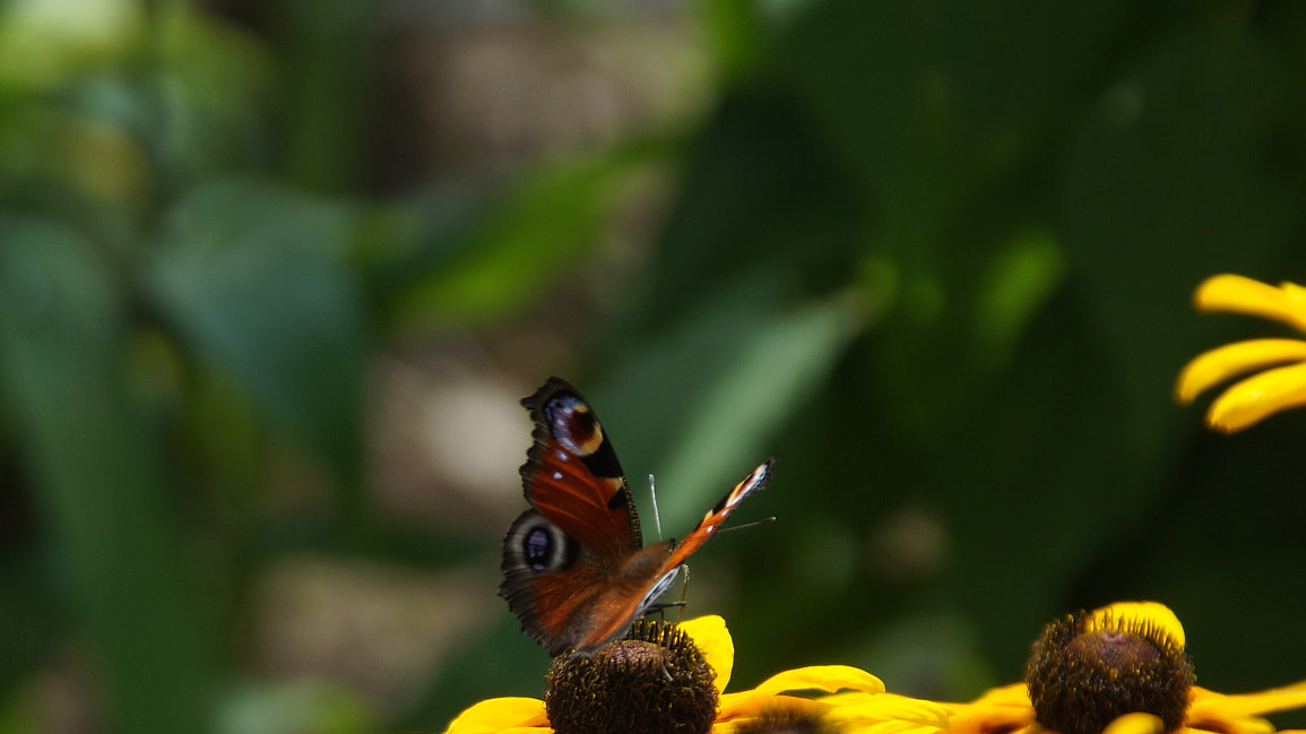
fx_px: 15060
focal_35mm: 435
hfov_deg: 5.0
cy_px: 590
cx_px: 633
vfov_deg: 2.8
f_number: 5.6
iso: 160
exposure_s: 1/320
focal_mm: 200
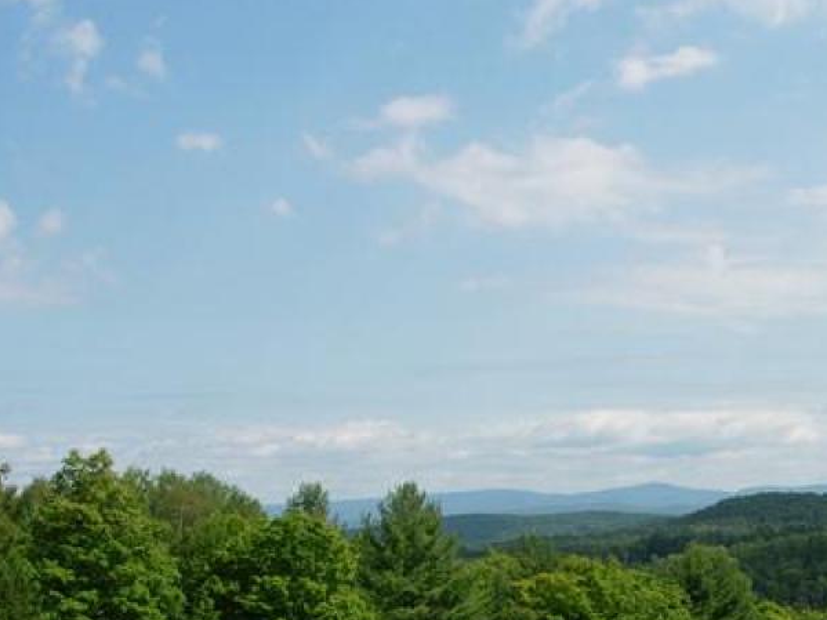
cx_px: 679
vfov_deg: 22.4
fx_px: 1553
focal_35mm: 65
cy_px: 436
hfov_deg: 29.1
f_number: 4.8
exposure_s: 1/790
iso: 79
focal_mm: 7.8
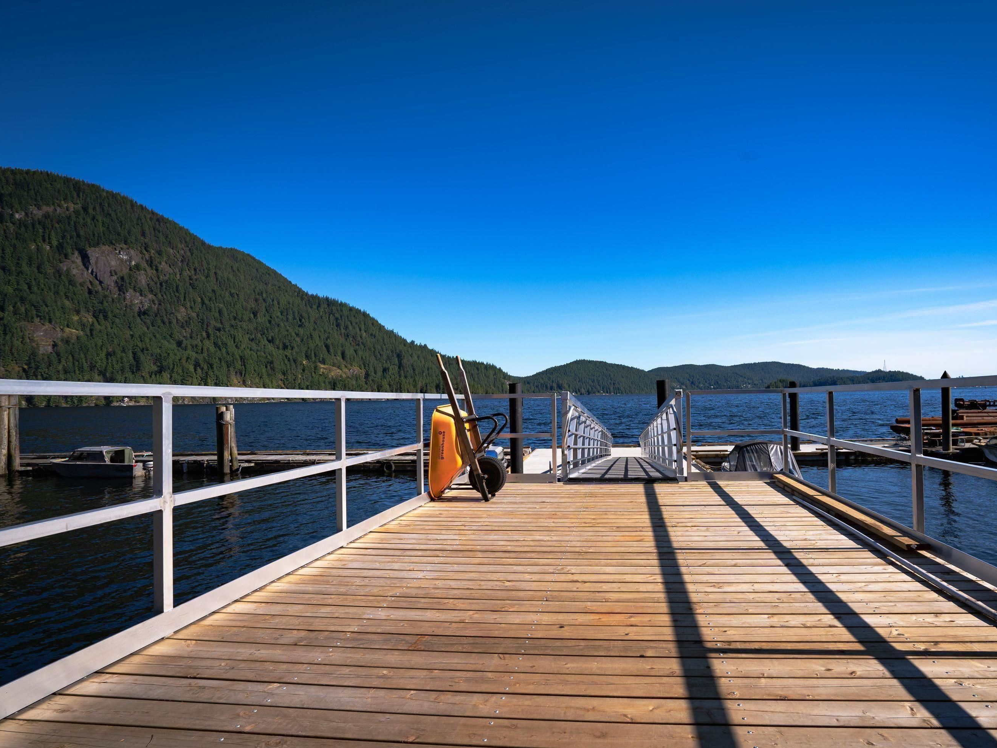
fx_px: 518
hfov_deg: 87.0
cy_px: 383
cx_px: 582
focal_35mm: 18
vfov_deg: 71.6
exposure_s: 1/1000
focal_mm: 16
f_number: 9
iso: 100
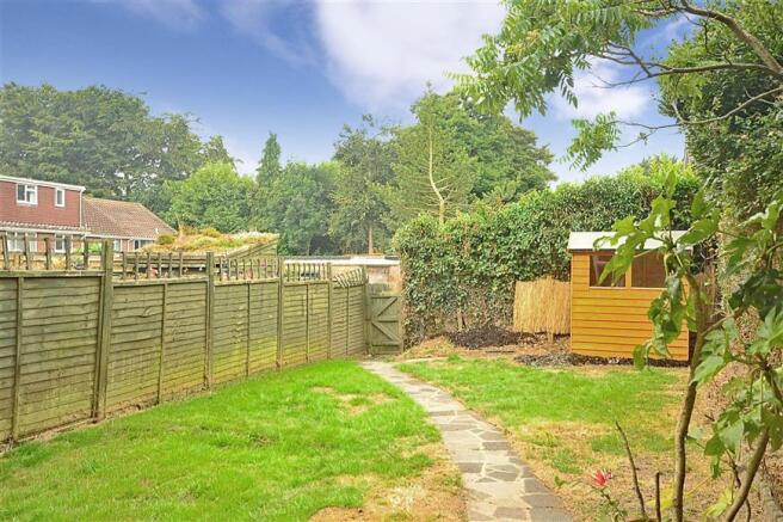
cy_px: 261
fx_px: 652
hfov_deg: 61.9
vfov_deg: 43.6
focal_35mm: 30
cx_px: 392
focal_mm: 20
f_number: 8
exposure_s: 1/6
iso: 200
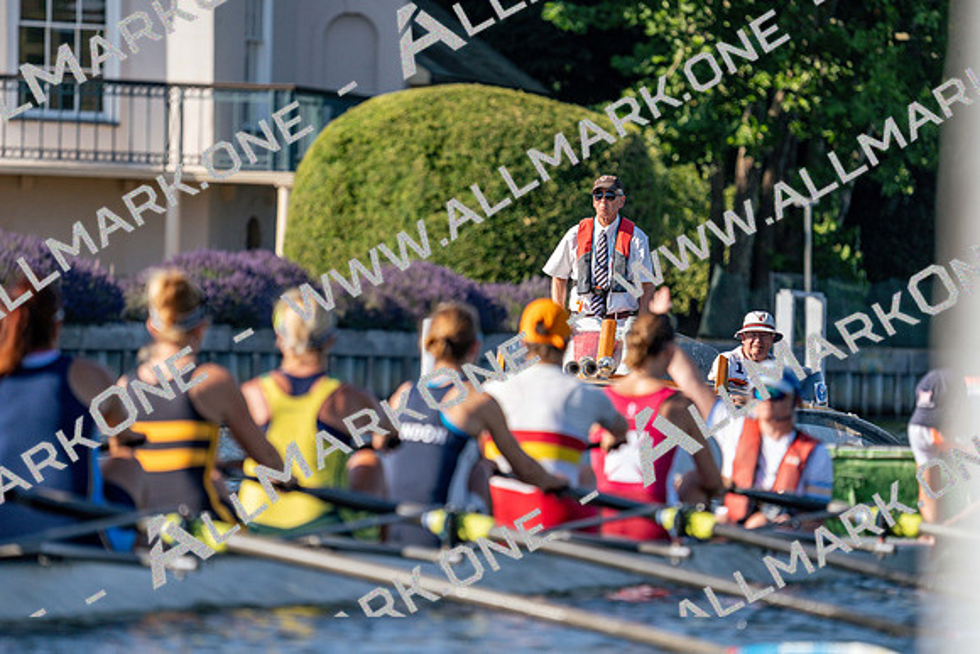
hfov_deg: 4.8
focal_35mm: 433
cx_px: 490
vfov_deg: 3.2
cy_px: 327
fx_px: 11789
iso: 320
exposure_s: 1/1600
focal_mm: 433
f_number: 6.3
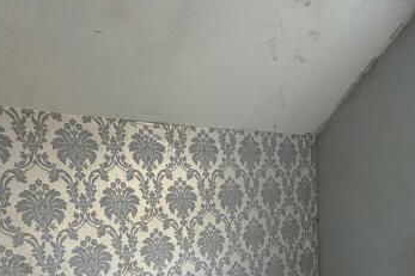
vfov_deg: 29.1
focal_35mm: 43
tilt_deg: -11.2
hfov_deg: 42.0
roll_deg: +0.1
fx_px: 495
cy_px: 276
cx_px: 368
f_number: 2.2
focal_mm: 2.22
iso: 160
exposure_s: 1/121
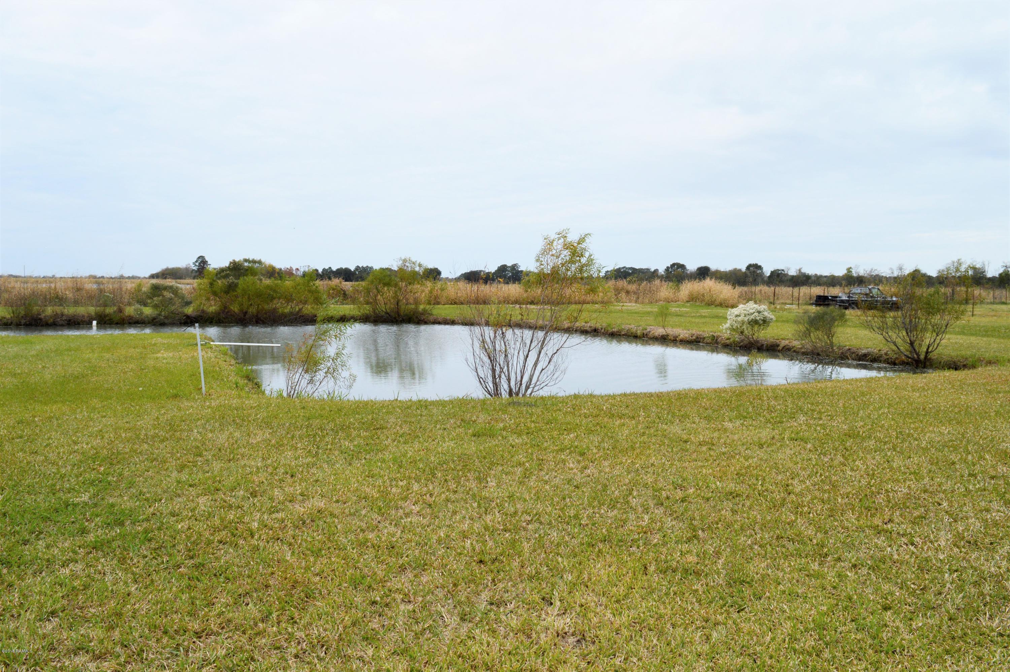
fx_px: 757
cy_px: 336
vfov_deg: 47.8
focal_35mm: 27
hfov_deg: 67.4
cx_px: 505
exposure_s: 1/400
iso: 400
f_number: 11
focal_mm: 18
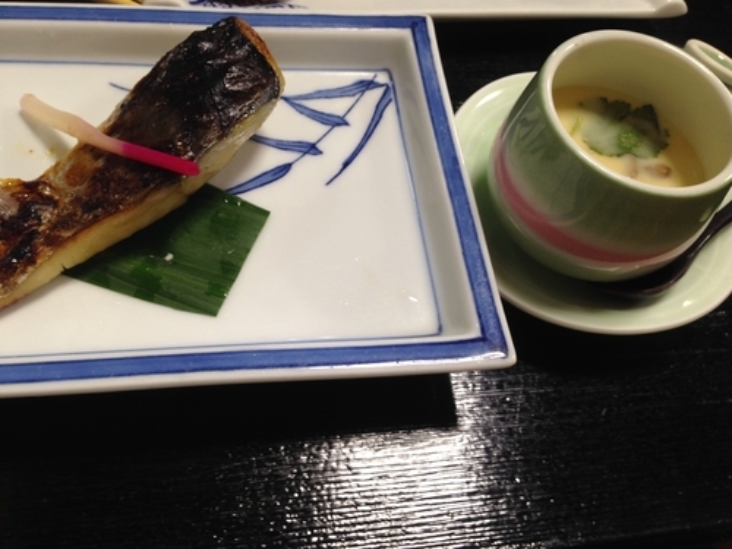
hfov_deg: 55.4
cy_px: 274
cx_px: 366
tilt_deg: -58.2
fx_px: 698
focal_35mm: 33
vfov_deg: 42.9
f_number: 2.4
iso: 64
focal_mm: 4.12
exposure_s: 1/20
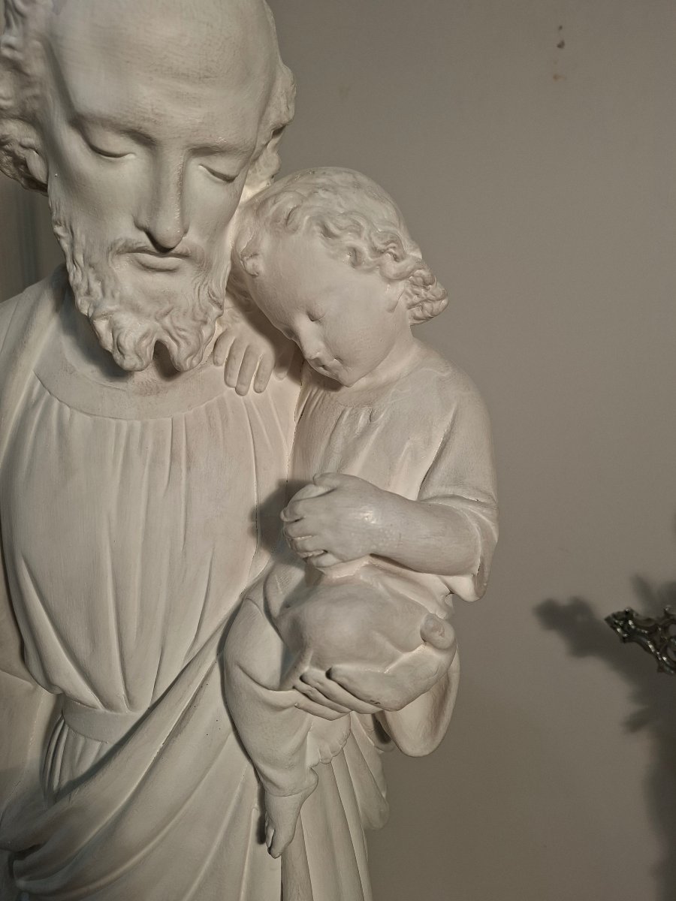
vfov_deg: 73.9
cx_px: 338
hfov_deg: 58.9
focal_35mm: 23
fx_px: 599
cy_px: 450
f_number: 1.8
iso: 50
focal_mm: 5.54
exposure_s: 1/119
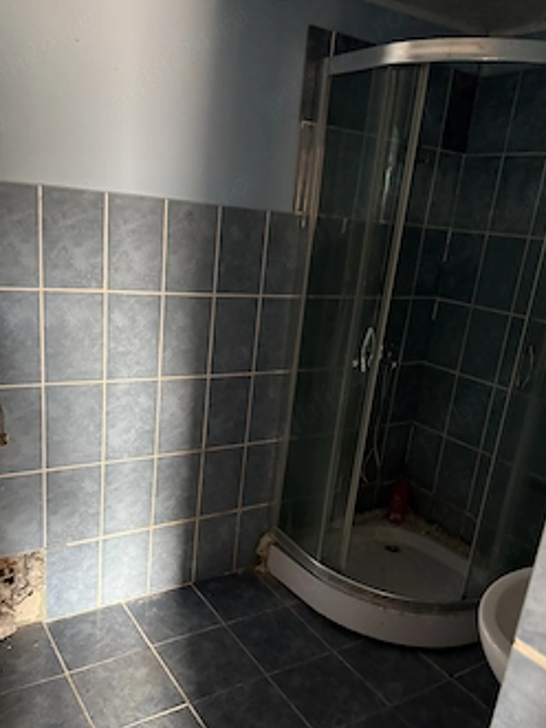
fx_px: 610
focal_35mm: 29
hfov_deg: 48.2
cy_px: 433
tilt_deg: -19.3
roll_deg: -5.5
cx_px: 255
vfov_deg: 61.2
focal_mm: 6.76
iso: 1000
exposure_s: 1/34
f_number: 1.78
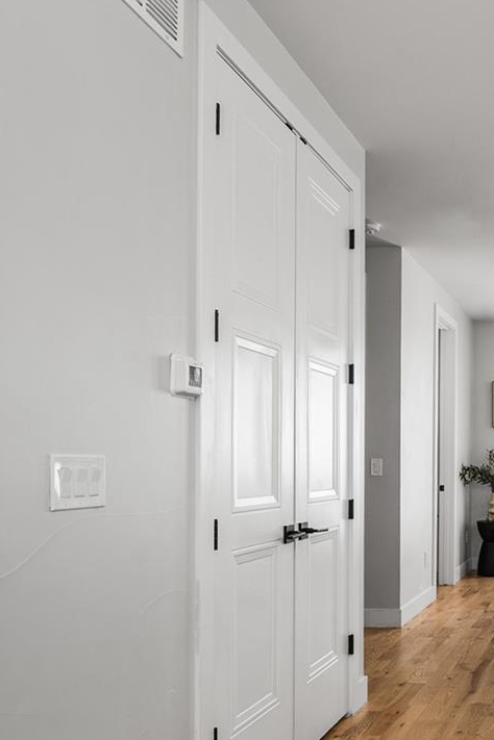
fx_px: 741
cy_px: 460
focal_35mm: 36
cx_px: 631
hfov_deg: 30.0
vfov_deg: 52.6
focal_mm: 16
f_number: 8
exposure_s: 1
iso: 200
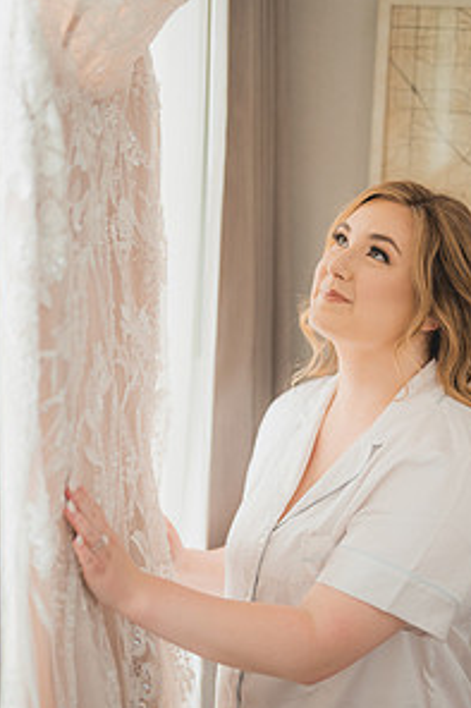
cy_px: 359
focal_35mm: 76
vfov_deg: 26.7
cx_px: 311
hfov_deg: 17.9
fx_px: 1493
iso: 400
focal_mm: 50
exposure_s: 1/250
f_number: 1.2
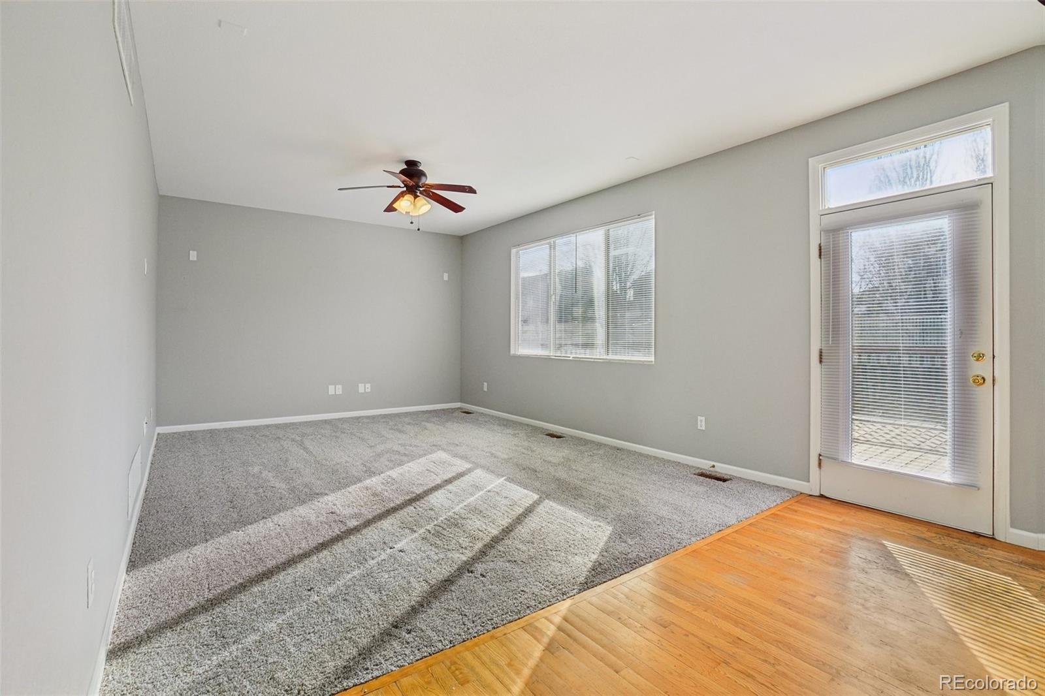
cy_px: 348
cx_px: 522
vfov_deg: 77.3
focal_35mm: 15
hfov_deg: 100.4
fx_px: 435
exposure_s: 1/160
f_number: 8
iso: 400
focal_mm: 10
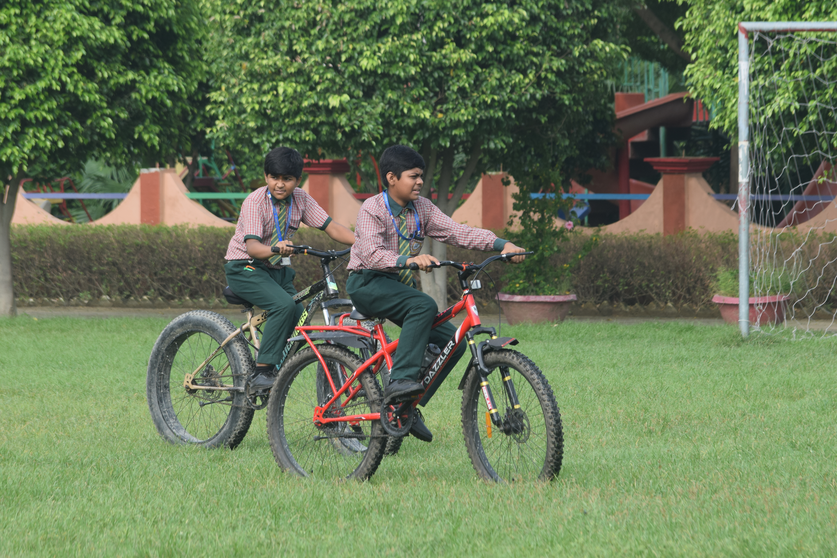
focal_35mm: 300
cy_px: 279
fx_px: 6974
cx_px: 418
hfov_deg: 6.9
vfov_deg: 4.6
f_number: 9
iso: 200
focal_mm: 200
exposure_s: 1/320
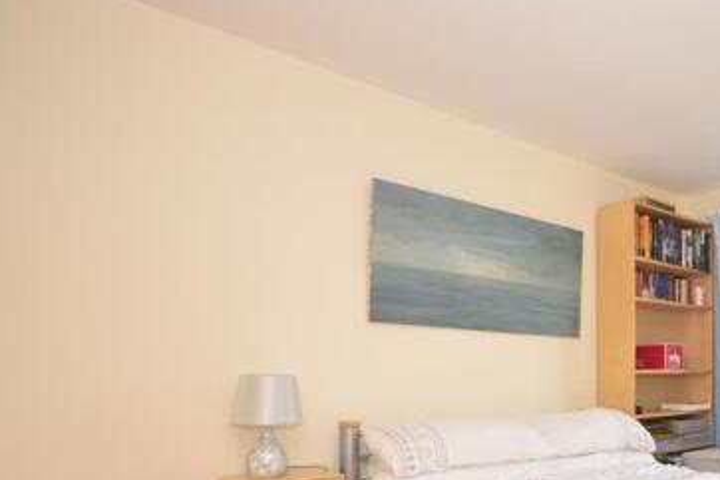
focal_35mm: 30
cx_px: 621
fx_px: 598
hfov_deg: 55.5
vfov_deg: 41.9
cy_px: 381
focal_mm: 11
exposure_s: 1/30
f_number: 5.6
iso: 400
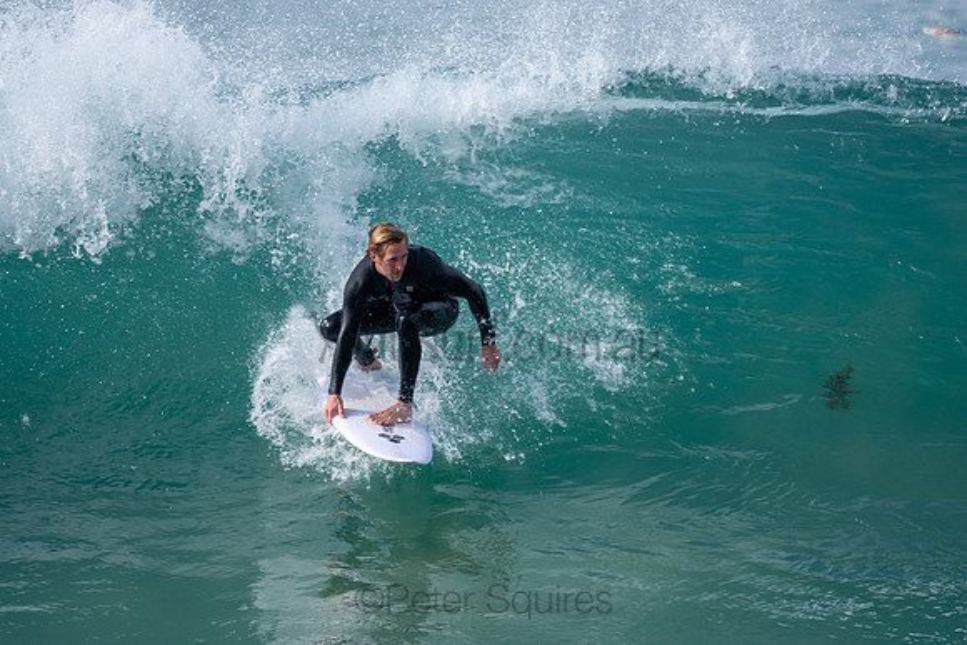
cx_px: 484
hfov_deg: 2.7
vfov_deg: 1.8
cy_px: 322
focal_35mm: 750
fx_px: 20150
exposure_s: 1/800
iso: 200
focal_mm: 500
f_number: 5.6
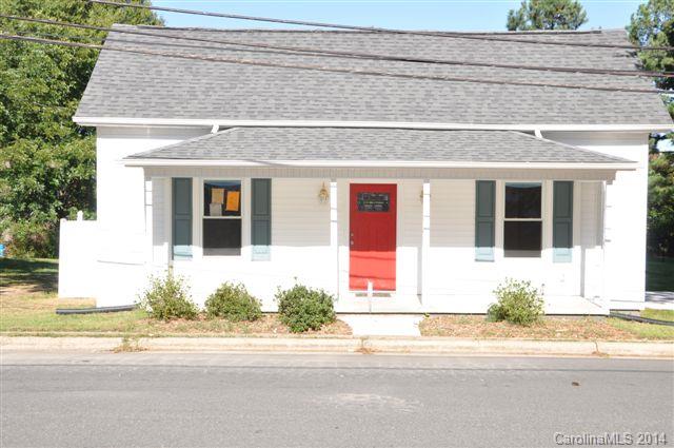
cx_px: 337
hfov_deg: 45.0
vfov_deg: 30.8
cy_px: 224
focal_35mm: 44
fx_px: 813
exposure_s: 1/200
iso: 200
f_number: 9
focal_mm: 29
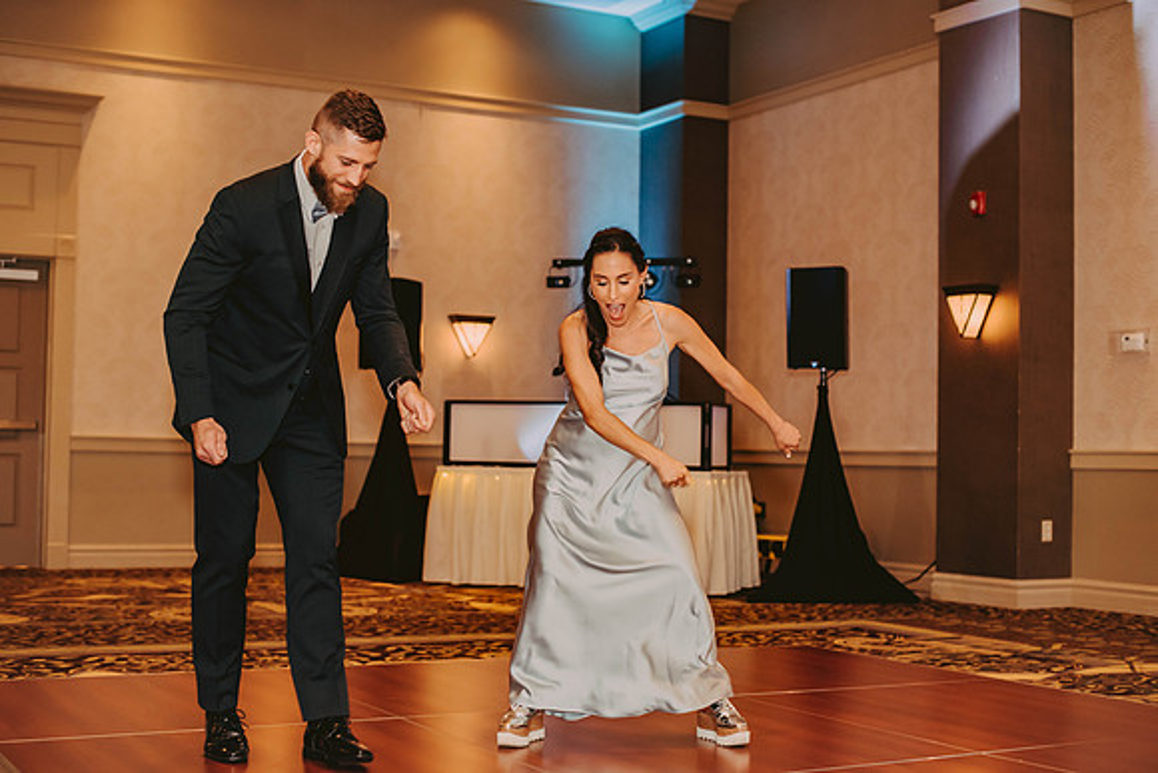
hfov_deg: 39.6
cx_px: 579
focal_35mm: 50
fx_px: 1609
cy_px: 386
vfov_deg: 27.0
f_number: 2.5
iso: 800
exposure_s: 1/125
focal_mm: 50
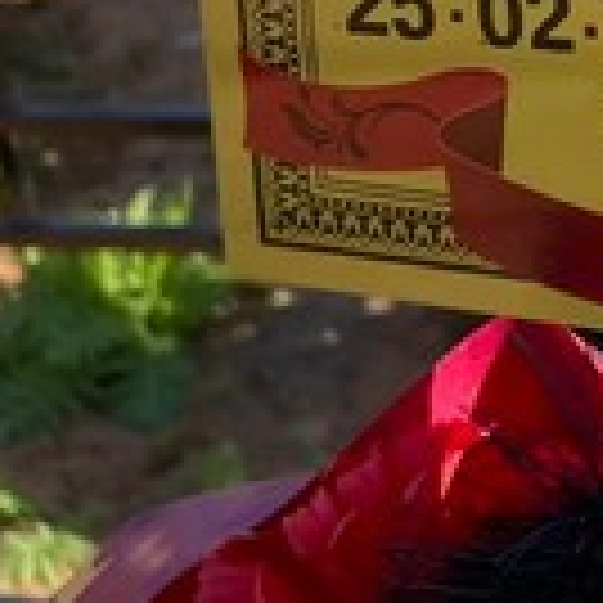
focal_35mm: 137
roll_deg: +2.9
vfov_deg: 12.5
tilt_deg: -16.2
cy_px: -112
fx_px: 2700
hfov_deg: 12.0
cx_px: 994
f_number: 1.6
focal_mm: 4.2
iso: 32
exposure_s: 1/1208
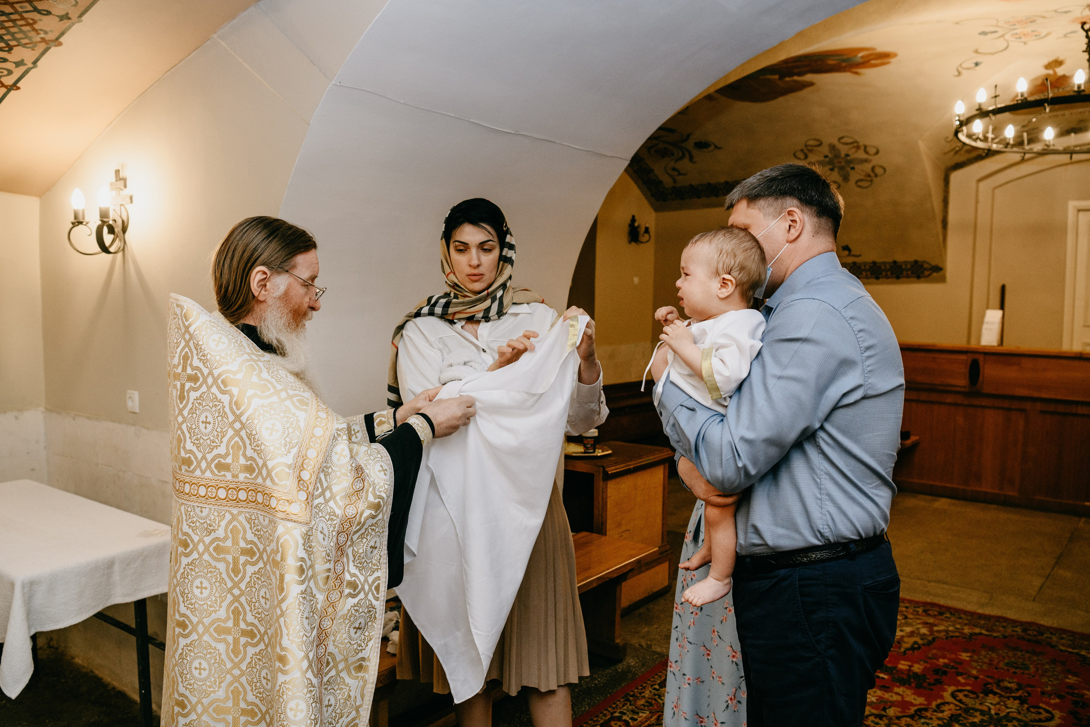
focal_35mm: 30
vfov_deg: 43.6
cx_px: 545
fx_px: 909
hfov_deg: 61.9
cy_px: 364
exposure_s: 1/160
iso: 640
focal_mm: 26
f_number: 3.5
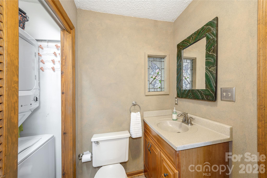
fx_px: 104
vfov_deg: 81.3
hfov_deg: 104.2
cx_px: 134
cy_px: 89
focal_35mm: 14
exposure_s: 1/25
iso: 320
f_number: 7.1
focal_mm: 14
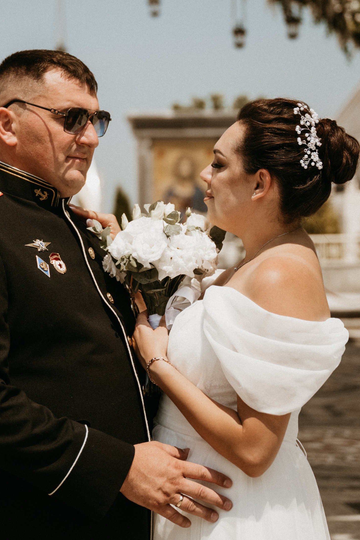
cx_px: 79
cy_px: 173
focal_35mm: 95
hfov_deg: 14.3
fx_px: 1425
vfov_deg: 21.4
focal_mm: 53
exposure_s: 1/1000
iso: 500
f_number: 2.8
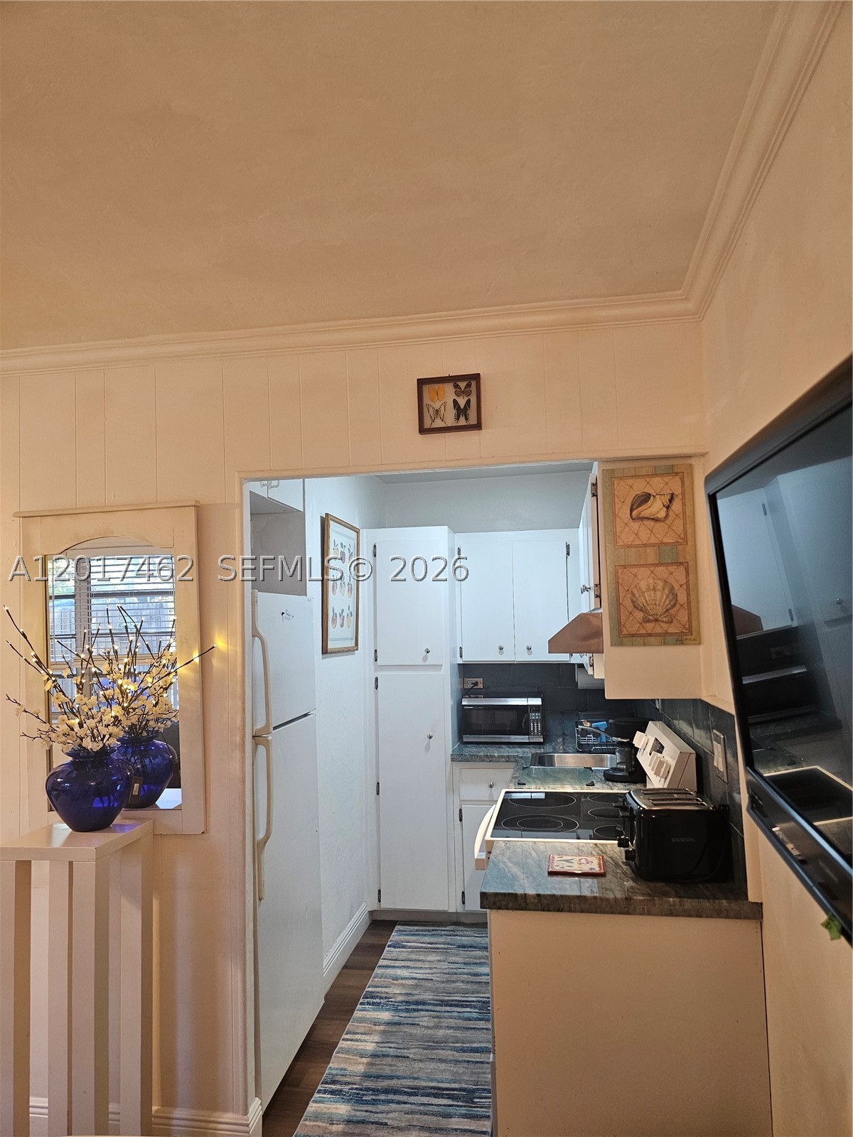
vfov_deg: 73.9
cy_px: 568
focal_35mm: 23
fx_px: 756
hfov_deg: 58.9
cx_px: 426
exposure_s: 1/120
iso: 250
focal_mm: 6.3
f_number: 1.7
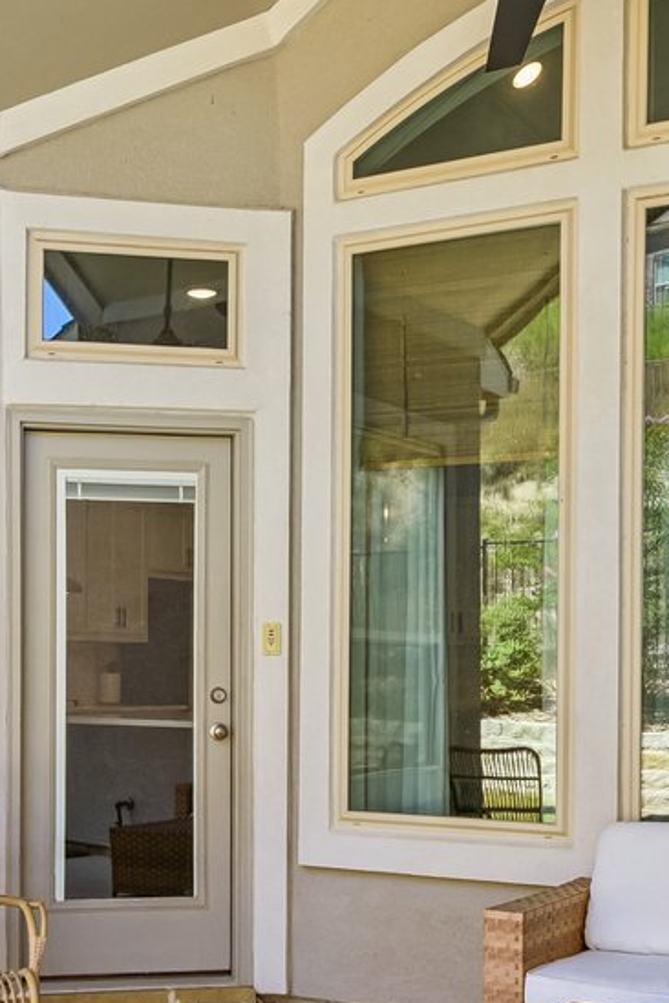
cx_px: 221
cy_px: 664
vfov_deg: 35.3
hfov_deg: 24.1
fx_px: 1561
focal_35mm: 56
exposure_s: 1/60
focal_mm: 15
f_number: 6.7
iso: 100
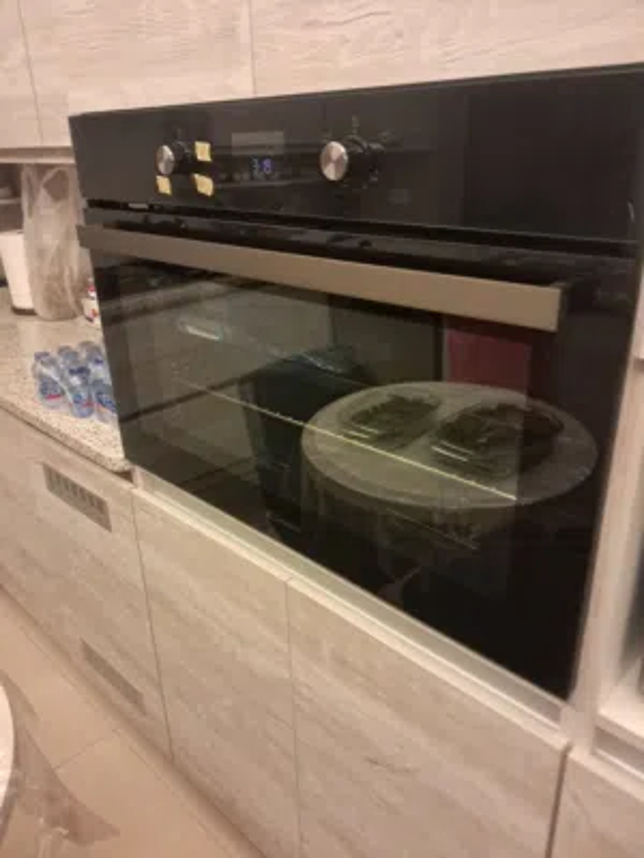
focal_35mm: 27
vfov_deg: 65.3
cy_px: 429
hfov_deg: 51.4
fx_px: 670
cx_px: 322
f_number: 1.8
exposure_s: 1/25
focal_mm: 4
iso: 640
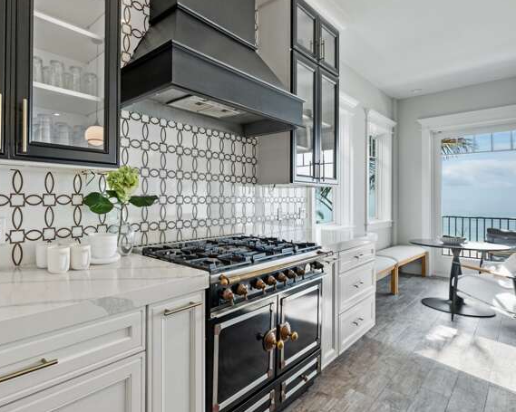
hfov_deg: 80.7
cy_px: 197
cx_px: 175
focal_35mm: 19
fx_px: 290
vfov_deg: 70.8
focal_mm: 10
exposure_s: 1/15
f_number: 8
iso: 400
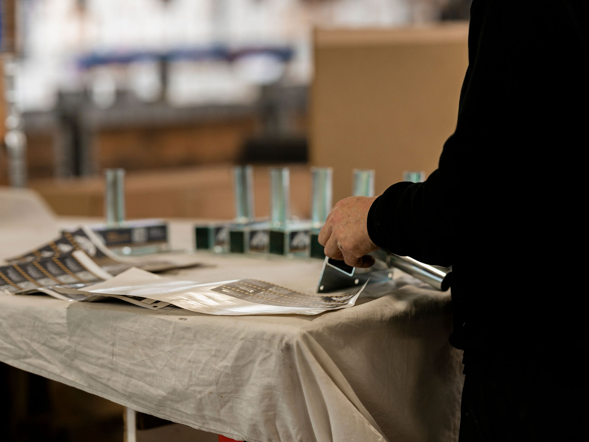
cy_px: 221
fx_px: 1991
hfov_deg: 16.8
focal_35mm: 117
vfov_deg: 12.7
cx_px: 280
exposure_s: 1/125
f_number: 2.2
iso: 320
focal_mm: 105
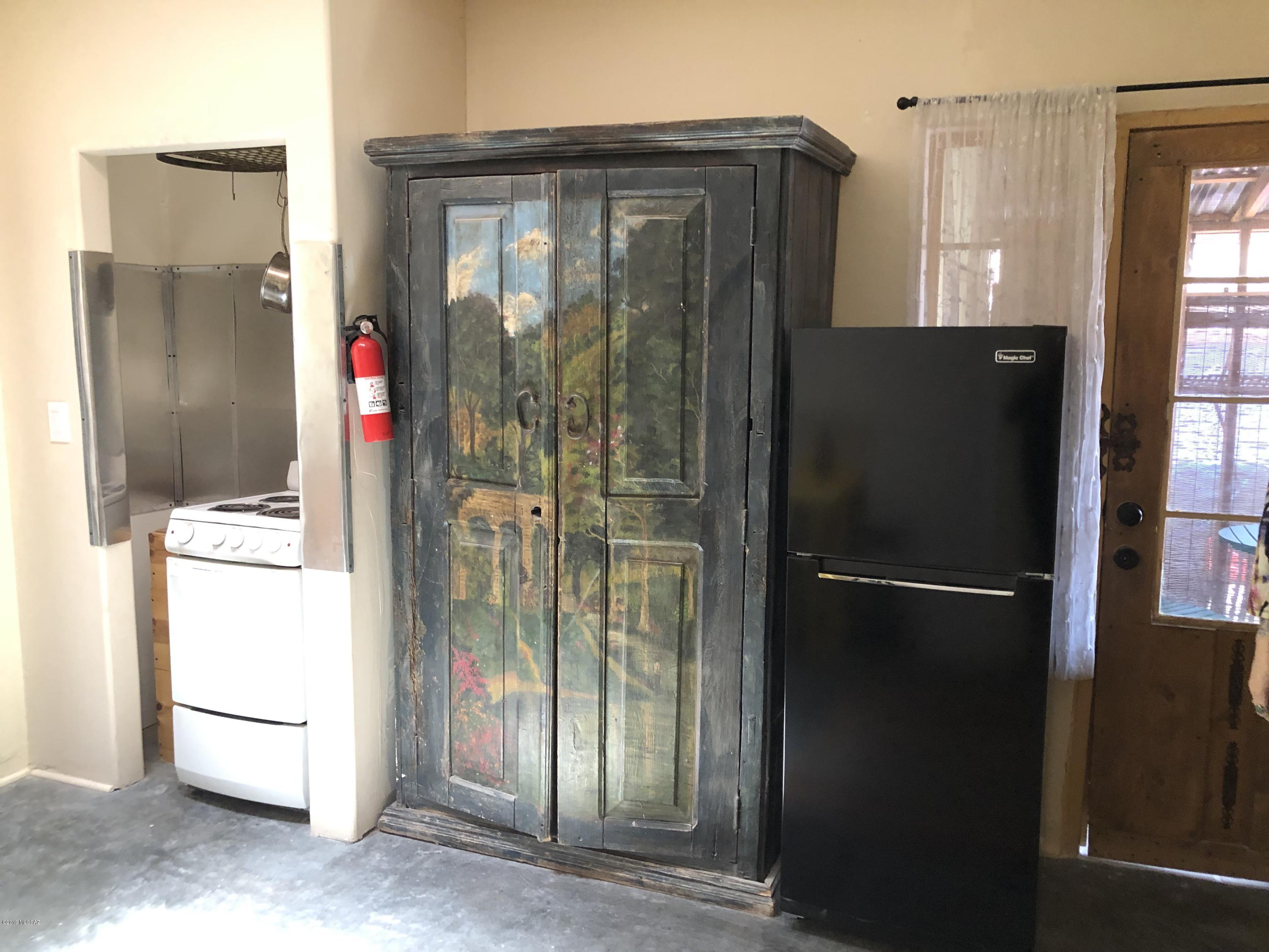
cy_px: 476
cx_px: 634
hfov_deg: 63.4
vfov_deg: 49.7
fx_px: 1026
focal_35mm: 28
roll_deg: -0.2
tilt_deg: -9.3
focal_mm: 3.99
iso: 100
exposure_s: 1/12
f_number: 1.8
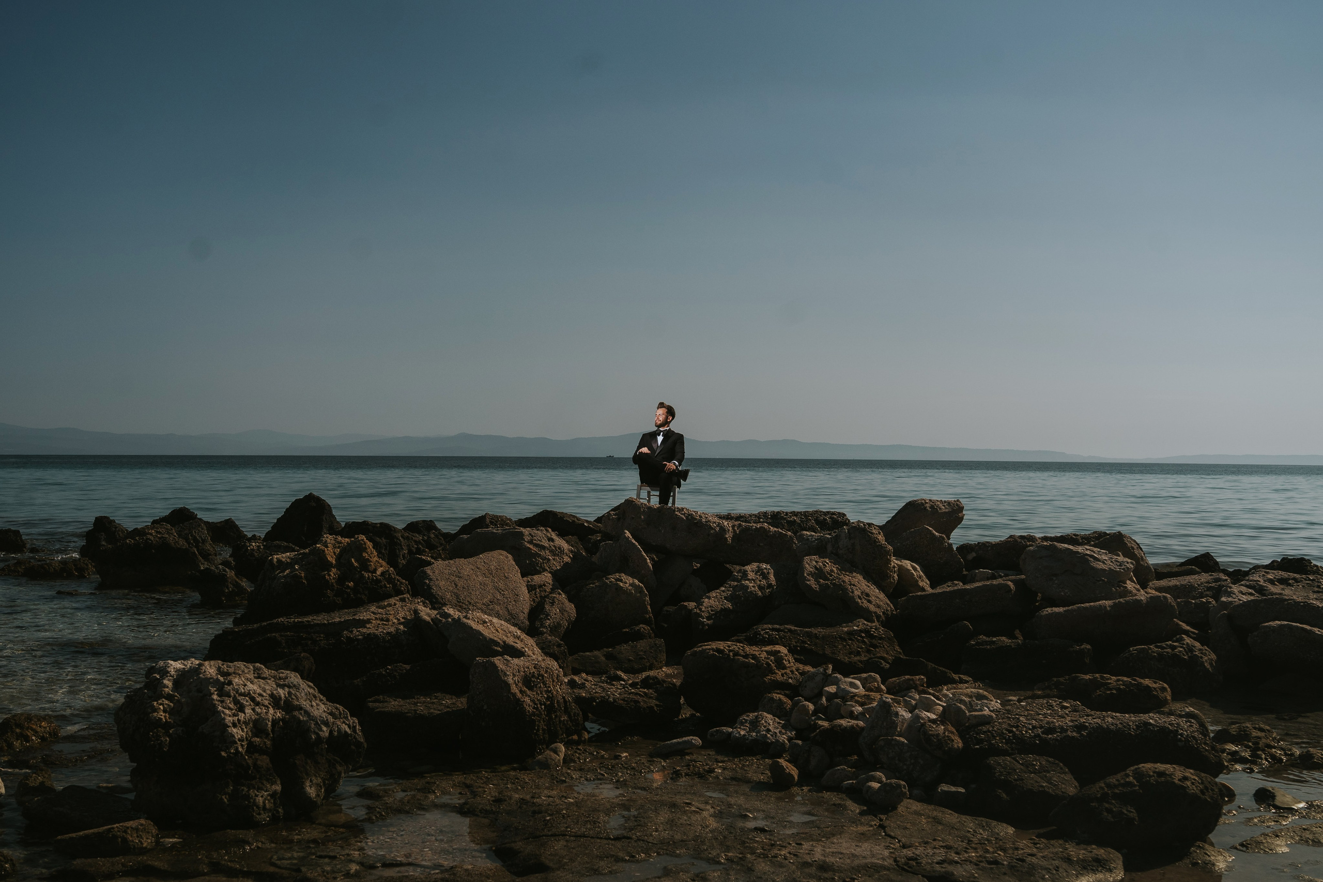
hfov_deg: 54.4
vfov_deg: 37.8
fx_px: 1286
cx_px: 662
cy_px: 441
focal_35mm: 35
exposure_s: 1/200
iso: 320
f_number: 5.6
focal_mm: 35
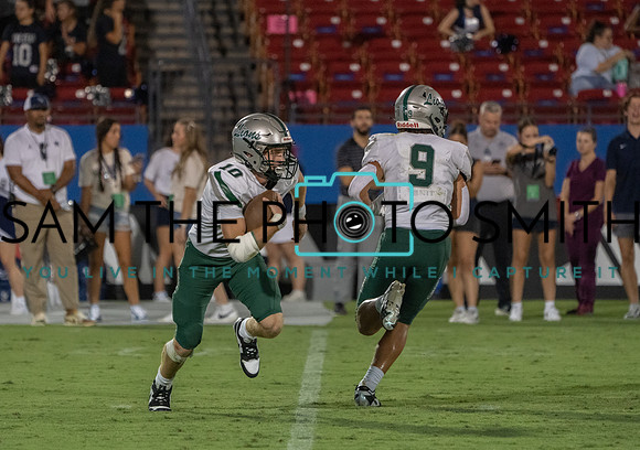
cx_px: 291
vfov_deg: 3.8
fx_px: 6785
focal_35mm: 375
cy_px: 239
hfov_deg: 5.4
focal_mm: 315
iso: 8000
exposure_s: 1/1000
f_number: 5.6
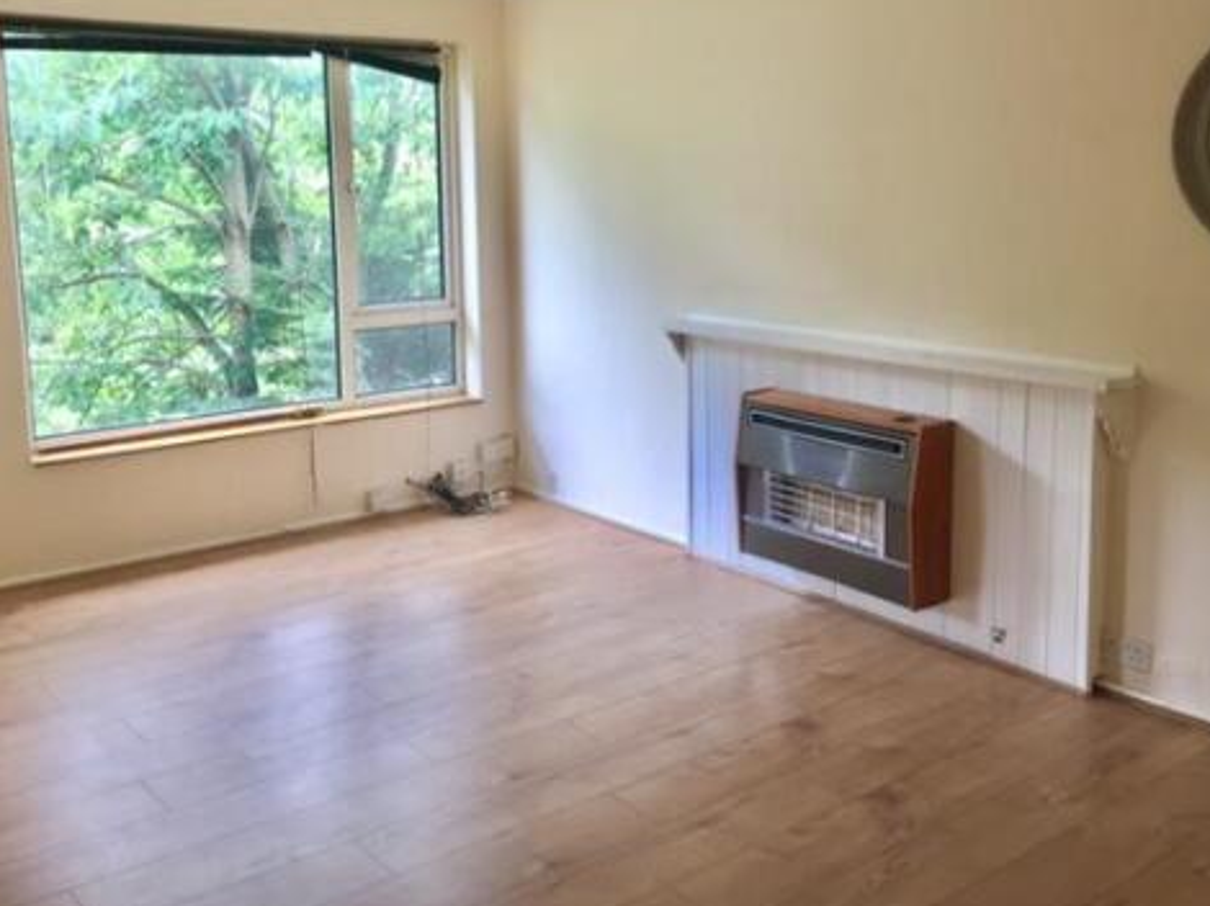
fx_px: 1258
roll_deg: -0.5
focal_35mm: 36
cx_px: 583
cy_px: 374
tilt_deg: -8.8
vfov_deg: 39.5
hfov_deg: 51.4
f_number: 2.2
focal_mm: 4.15
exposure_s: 1/50
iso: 32
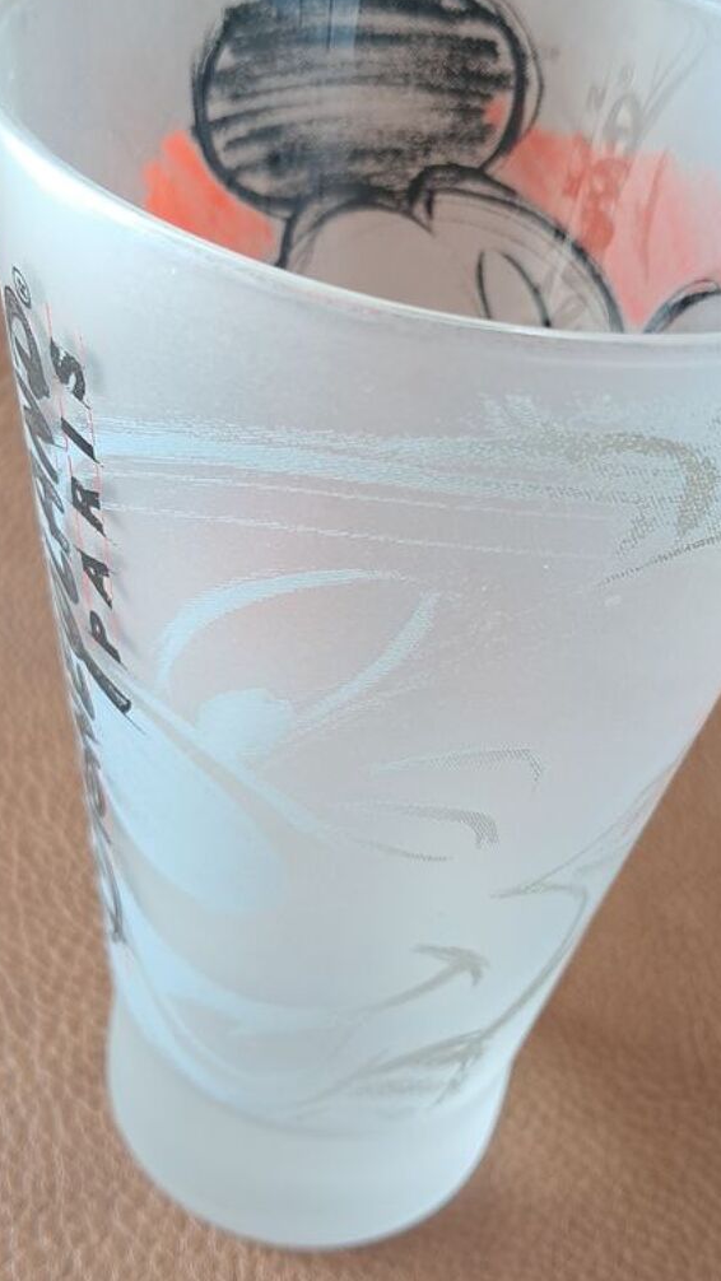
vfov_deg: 51.1
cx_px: 445
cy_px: 491
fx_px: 1325
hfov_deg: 30.3
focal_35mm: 39
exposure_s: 1/50
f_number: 1.8
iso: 50
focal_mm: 4
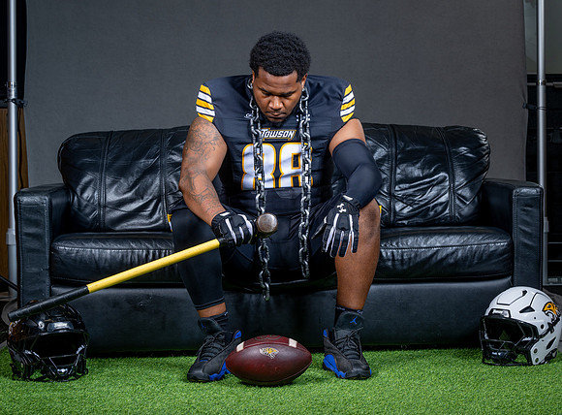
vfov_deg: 20.3
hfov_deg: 27.2
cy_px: 214
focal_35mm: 72
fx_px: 1158
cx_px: 348
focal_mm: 60
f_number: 6.3
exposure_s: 1/200
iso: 100
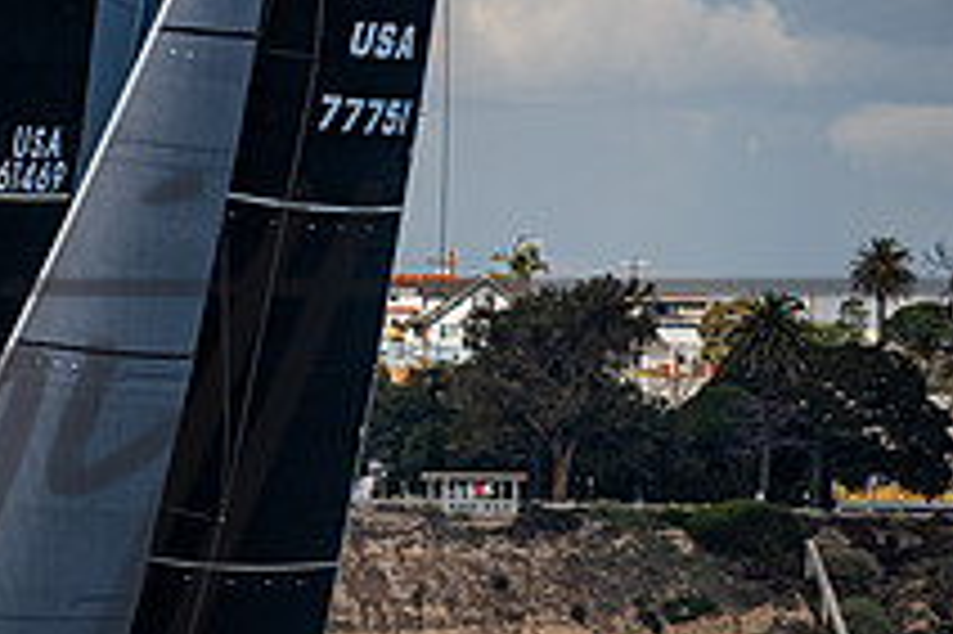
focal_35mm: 823
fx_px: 21769
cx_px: -278
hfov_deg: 2.5
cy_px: 411
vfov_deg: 1.7
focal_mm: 280
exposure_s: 1/3200
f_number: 5.6
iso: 400
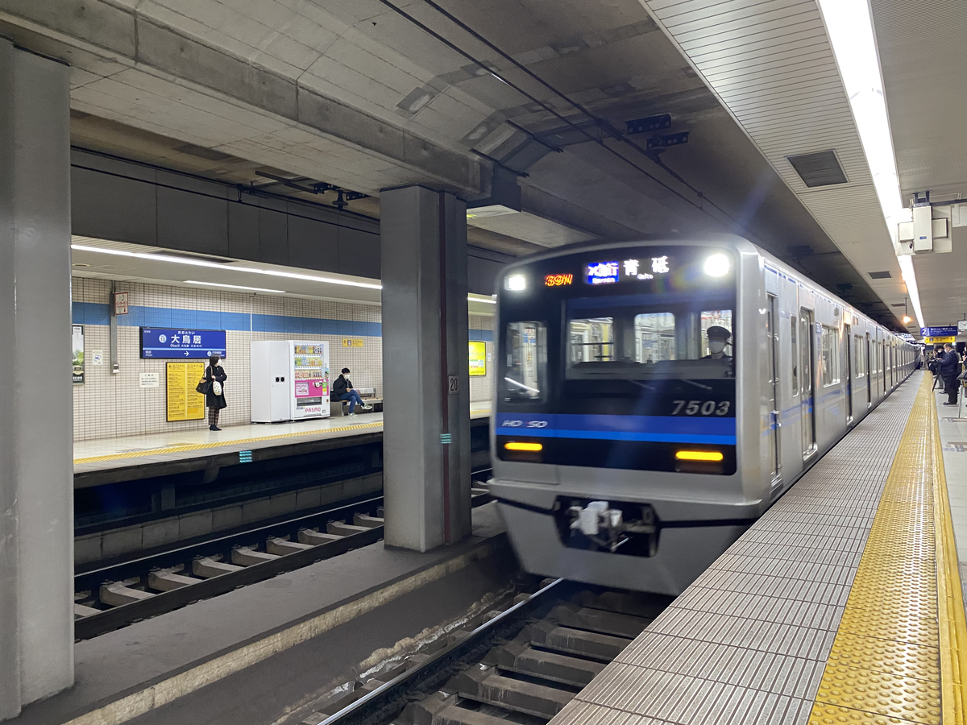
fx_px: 726
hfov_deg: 67.3
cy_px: 362
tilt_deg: -1.4
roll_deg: +0.0
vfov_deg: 53.1
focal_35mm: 26
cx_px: 484
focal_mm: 4.25
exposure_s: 1/50
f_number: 1.8
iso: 250
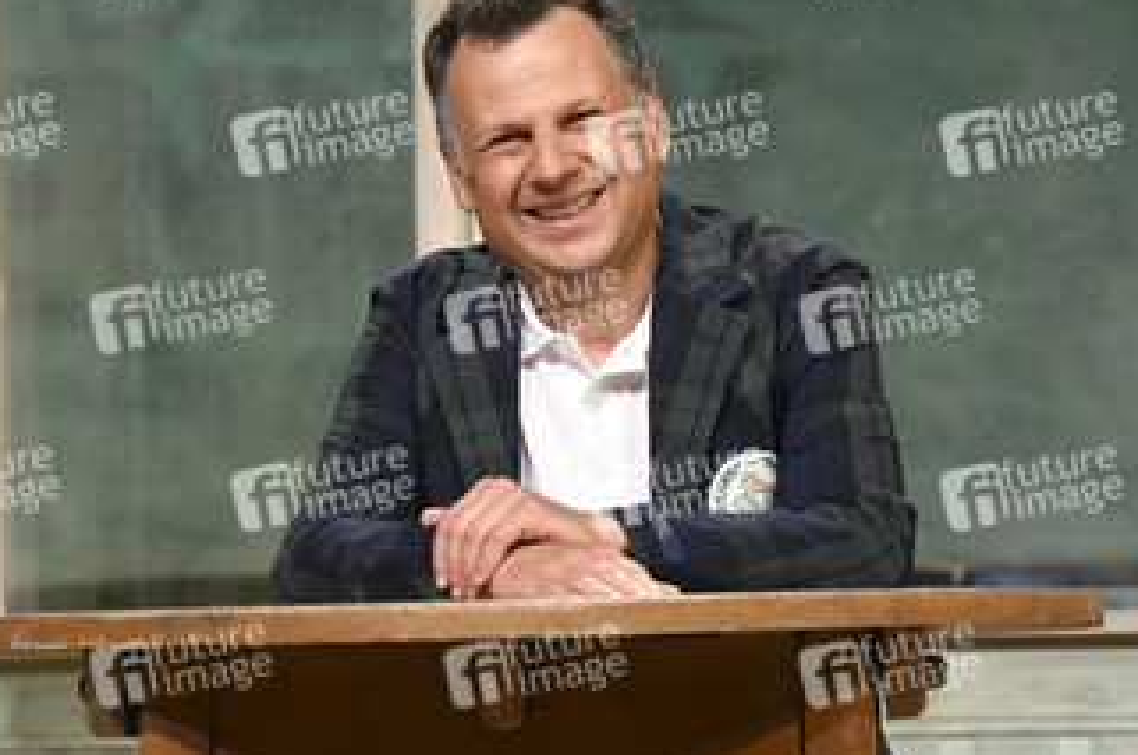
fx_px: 6218
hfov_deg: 10.5
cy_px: 401
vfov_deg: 6.9
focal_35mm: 197
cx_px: 583
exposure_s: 1/80
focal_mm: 140
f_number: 6.3
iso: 1600
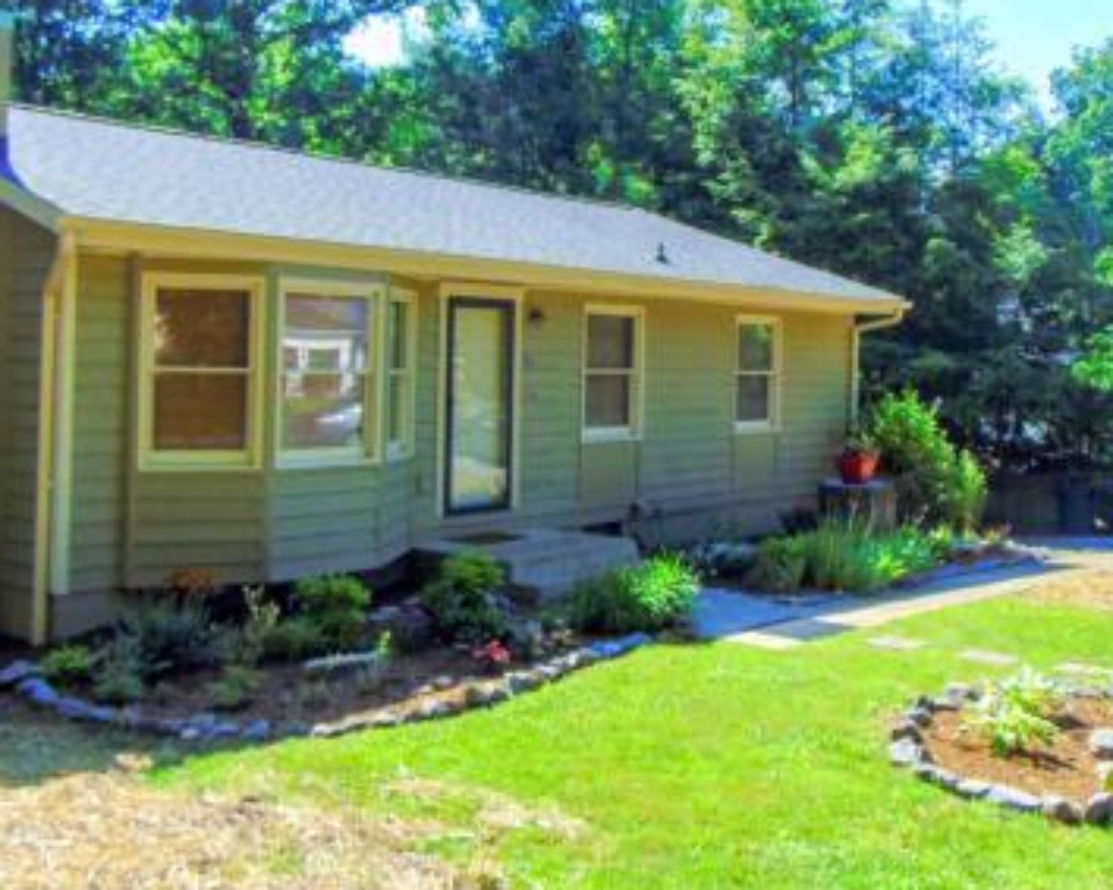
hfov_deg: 45.8
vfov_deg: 37.2
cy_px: 349
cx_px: 547
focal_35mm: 40
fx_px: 1317
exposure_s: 1/640
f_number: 3
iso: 80
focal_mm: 4.5
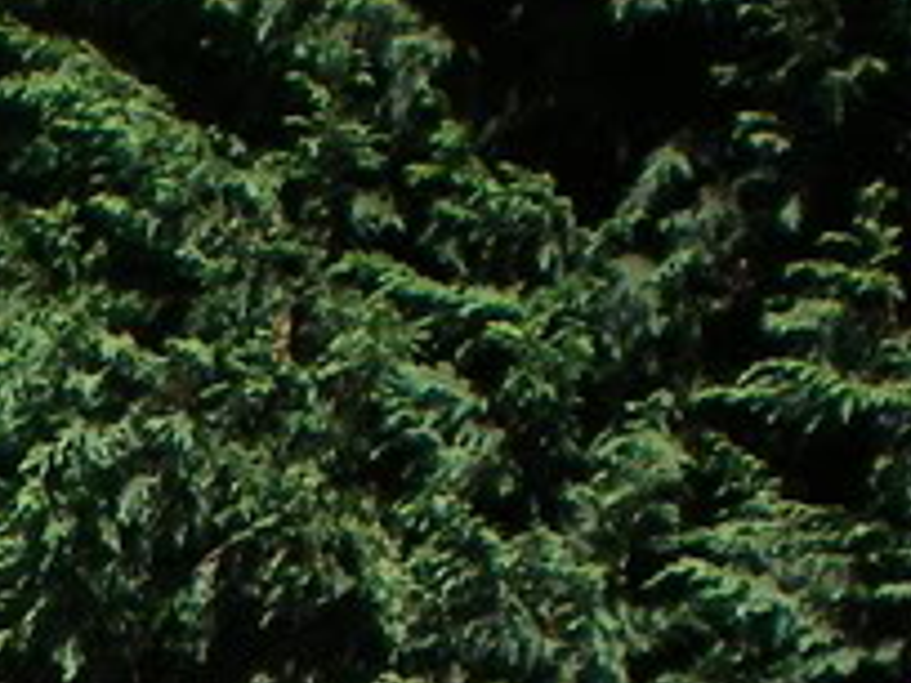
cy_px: 1612
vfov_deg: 7.3
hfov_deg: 10.1
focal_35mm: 191
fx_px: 5027
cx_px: -371
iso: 64
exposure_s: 1/400
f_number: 4.6
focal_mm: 6.3
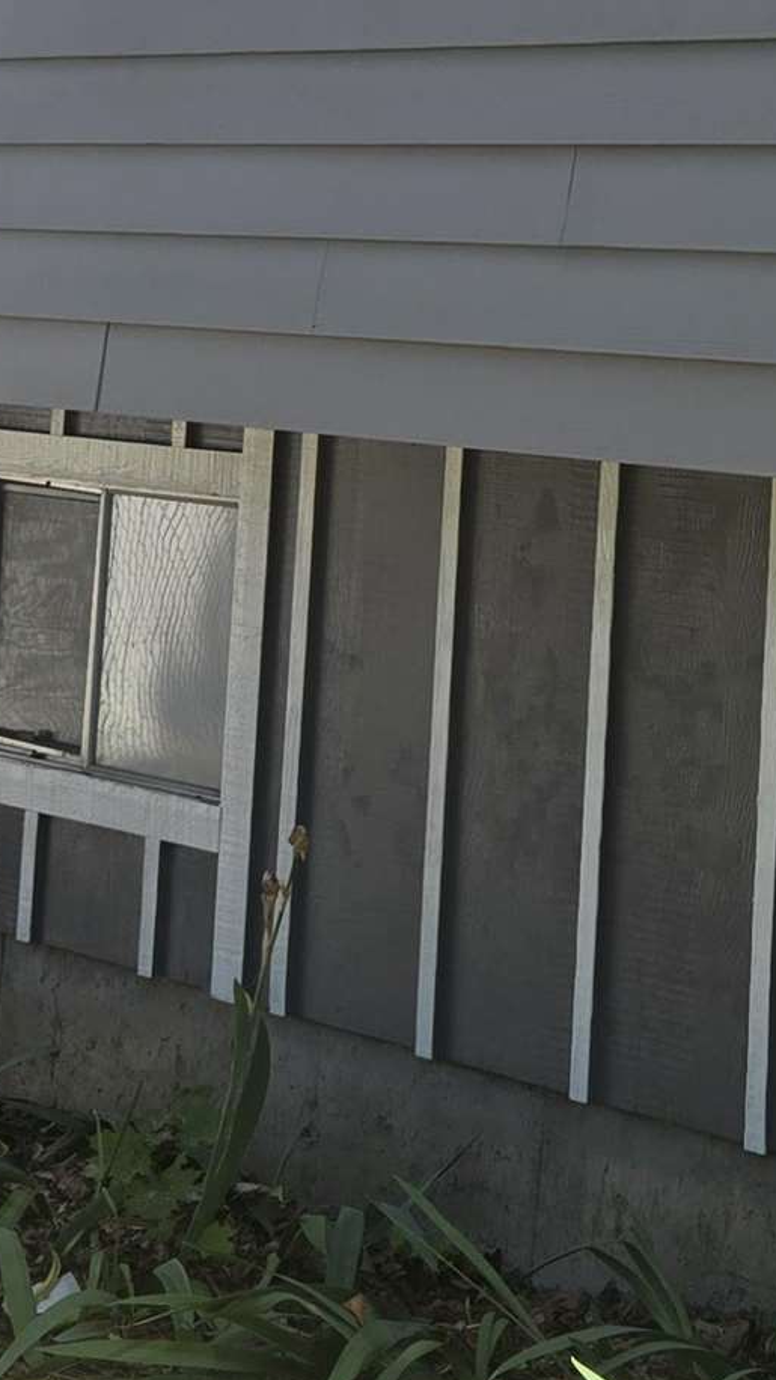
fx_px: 3074
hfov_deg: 14.1
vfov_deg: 24.5
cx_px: 797
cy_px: 96
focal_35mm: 84
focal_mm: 5.4
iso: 25
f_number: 1.8
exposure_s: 1/769
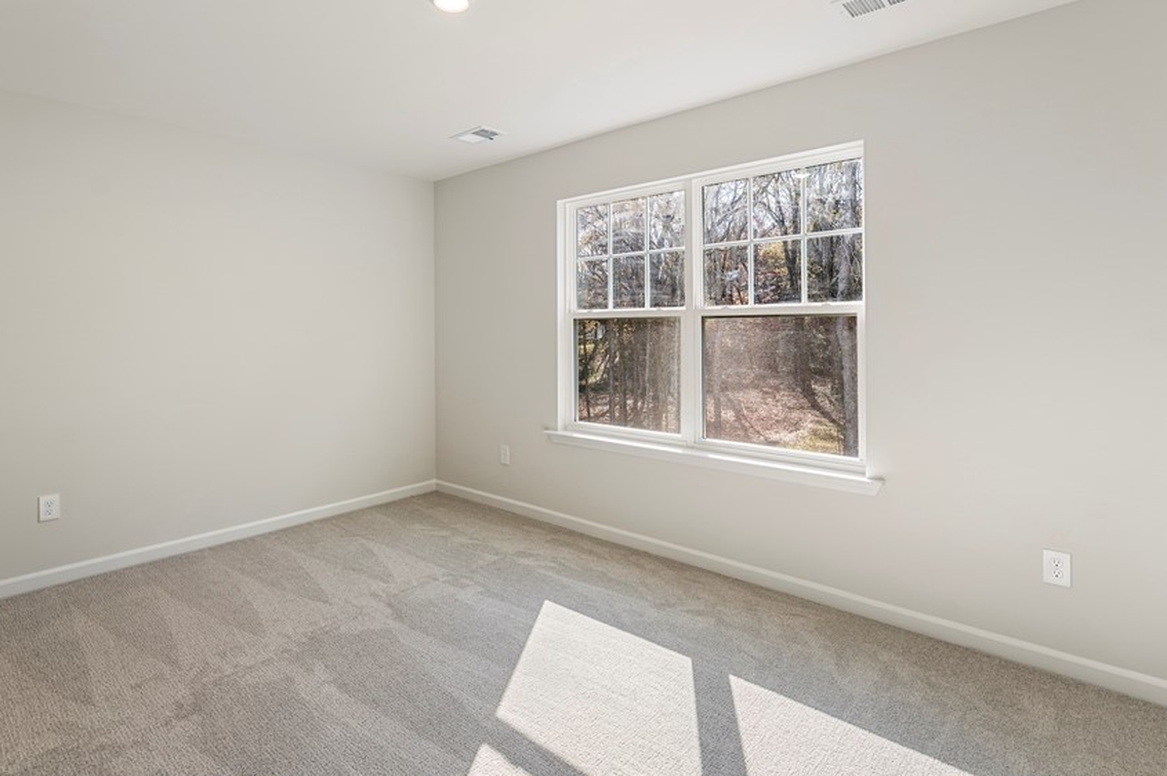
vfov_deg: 66.8
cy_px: 322
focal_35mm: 18
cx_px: 543
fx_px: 583
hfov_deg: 89.9
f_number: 6.3
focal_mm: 14
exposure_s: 1/20
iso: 400
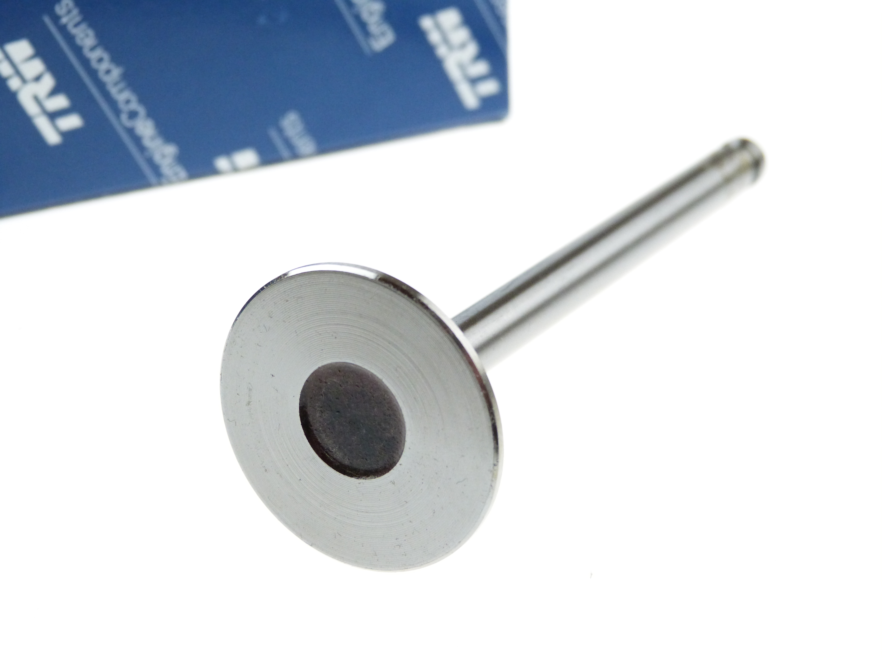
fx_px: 2472
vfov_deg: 15.2
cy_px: 331
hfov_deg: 20.2
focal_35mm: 97
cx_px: 441
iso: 400
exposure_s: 1/250
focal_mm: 17.5
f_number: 3.4
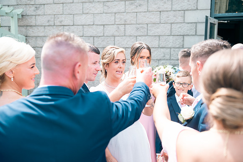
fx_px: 270
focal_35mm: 40
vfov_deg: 33.4
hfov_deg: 48.4
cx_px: 122
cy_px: 81
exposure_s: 1/250
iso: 80
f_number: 3.5
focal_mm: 40
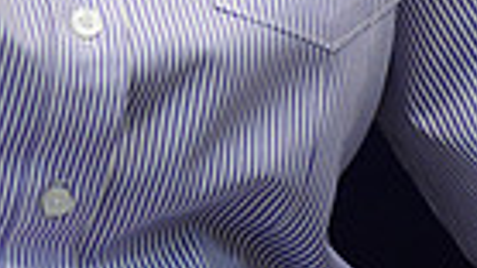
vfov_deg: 2.2
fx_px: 6788
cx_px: -26
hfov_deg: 4.0
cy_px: -680
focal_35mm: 537
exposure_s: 1/125
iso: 640
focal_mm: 82
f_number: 4
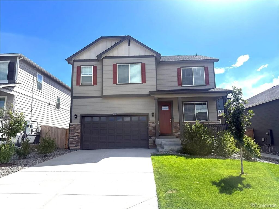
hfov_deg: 71.6
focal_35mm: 24
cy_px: 104
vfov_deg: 56.8
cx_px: 140
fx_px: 193
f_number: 1.78
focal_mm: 6.76
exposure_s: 1/5319
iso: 80
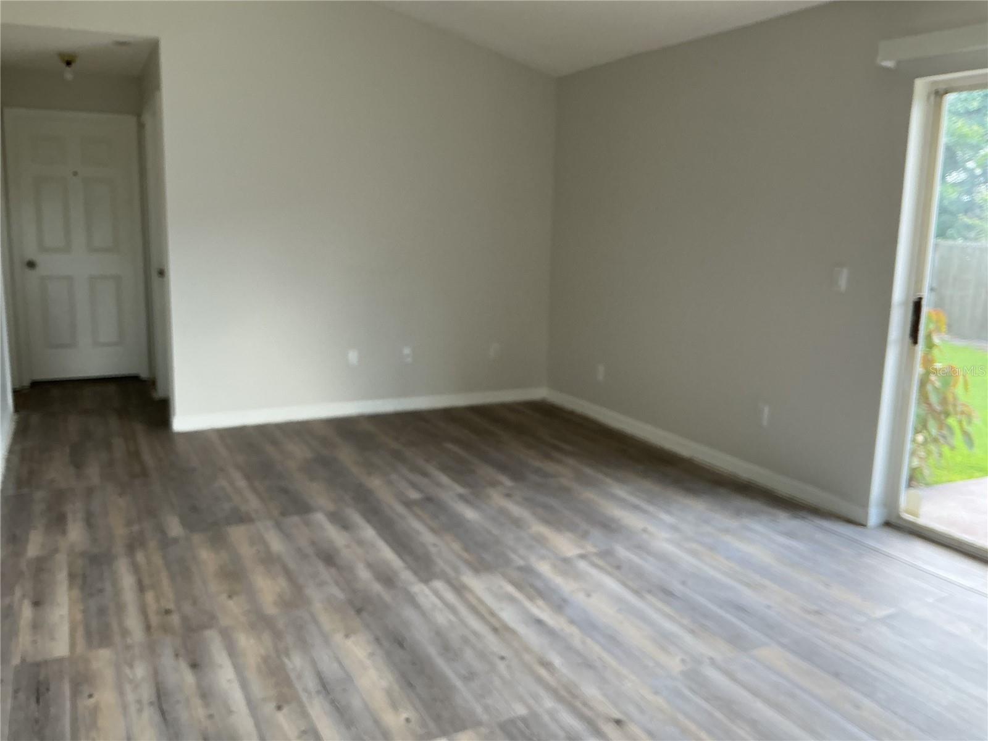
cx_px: 494
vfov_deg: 48.2
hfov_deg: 61.7
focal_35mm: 29
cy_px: 370
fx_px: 828
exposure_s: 1/60
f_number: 1.8
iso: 40
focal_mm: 3
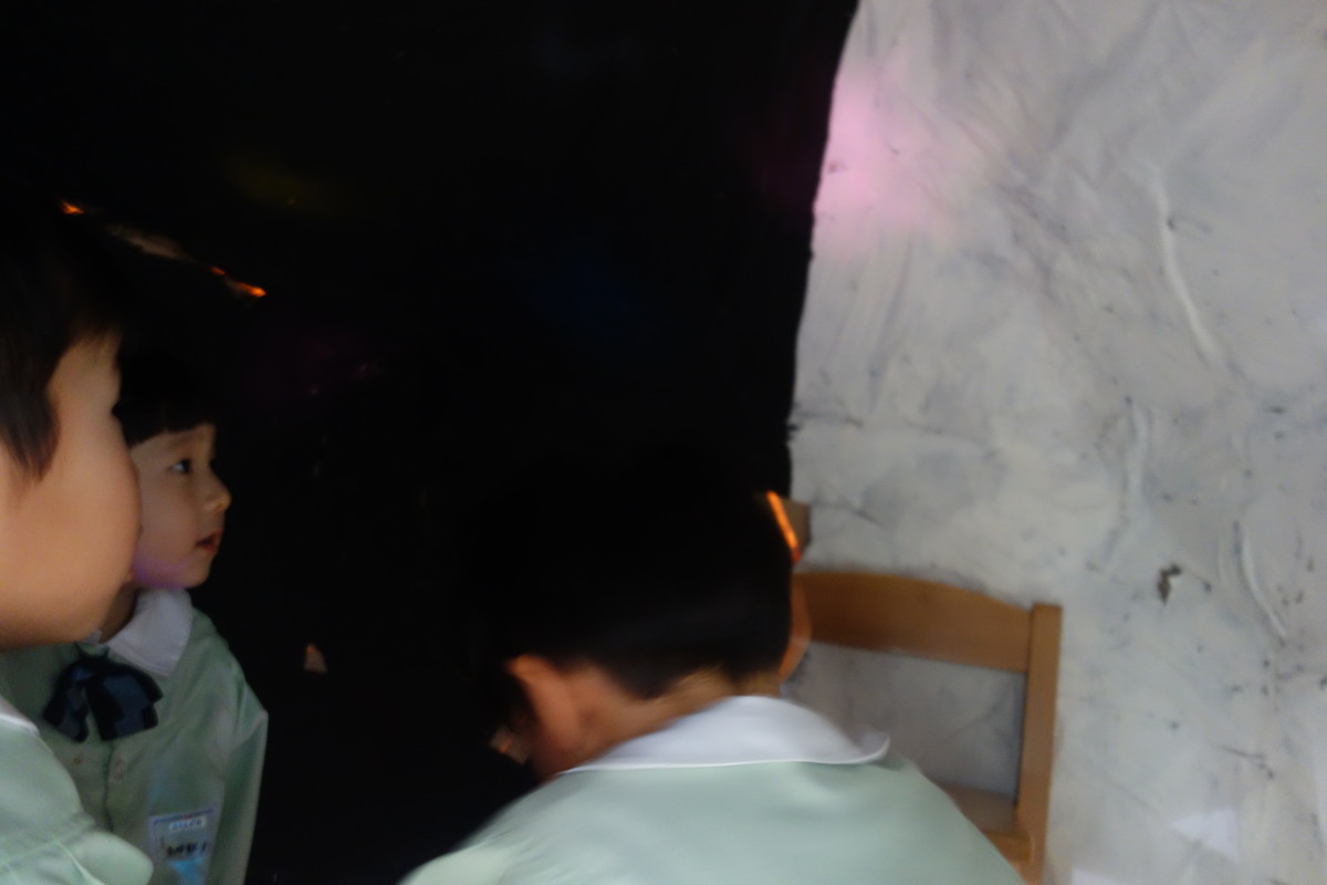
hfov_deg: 65.5
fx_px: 1032
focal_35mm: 28
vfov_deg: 46.4
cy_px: 442
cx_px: 664
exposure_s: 1/13
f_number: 1.8
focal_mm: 10.4
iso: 800
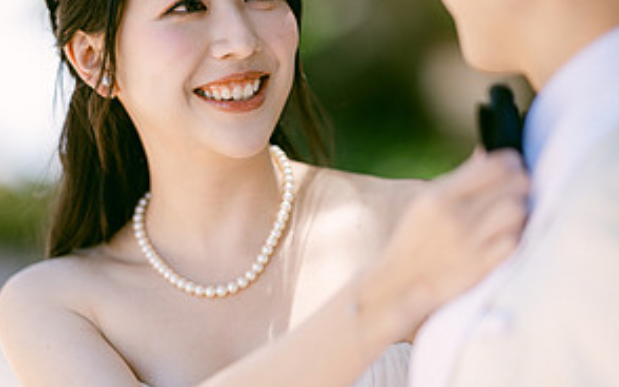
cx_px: 310
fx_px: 2768
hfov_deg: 12.8
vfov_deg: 8.0
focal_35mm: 164
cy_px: 240
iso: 64
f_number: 1.4
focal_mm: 105
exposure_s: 1/1000
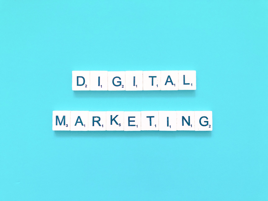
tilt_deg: -89.1
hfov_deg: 63.4
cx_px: 134
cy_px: 100
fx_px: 217
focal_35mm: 28
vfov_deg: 49.7
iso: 80
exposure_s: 1/15
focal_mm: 3.99
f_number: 1.8
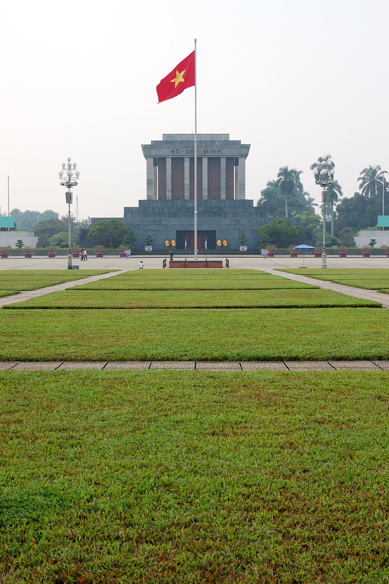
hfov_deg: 25.7
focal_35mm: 52
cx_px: 194
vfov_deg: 37.9
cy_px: 292
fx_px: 852
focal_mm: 35
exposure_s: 1/160
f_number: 8
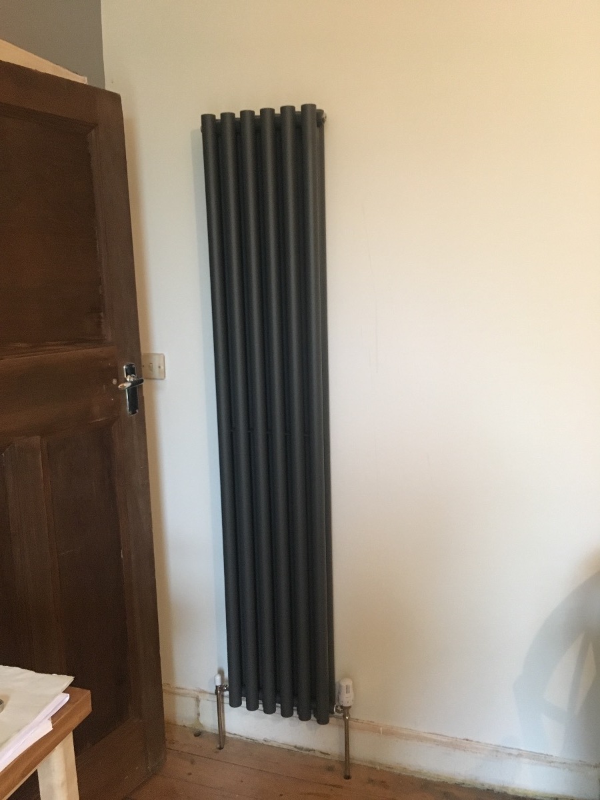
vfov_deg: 61.7
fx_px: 670
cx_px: 300
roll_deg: +1.2
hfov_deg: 48.2
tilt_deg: -10.9
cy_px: 400
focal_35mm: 29
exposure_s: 1/20
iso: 200
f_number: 2.2
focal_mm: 4.15
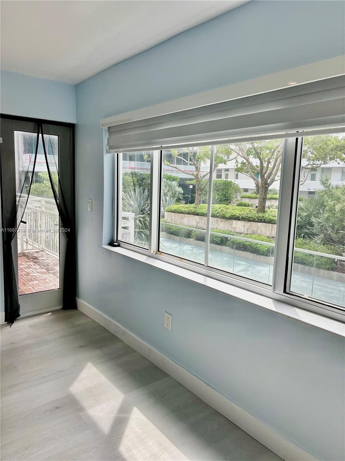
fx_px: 346
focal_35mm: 26
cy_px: 230
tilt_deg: -6.9
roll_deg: -2.7
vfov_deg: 67.3
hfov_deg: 53.1
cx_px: 172
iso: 50
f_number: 1.6
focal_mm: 5.96
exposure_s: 1/587
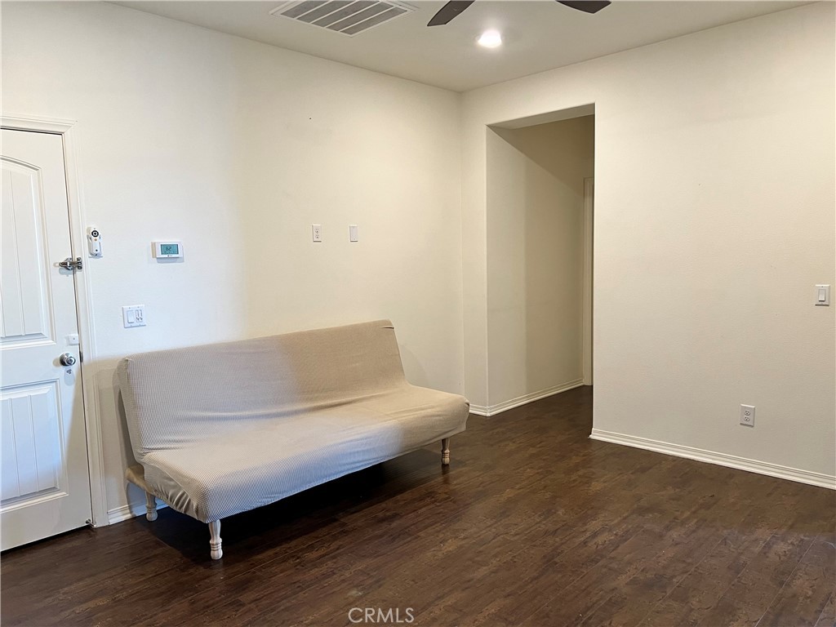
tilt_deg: -5.9
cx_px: 418
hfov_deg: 67.3
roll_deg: +1.0
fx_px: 628
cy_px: 314
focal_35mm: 26
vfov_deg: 53.1
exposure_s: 1/60
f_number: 1.5
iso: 160
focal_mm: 5.7
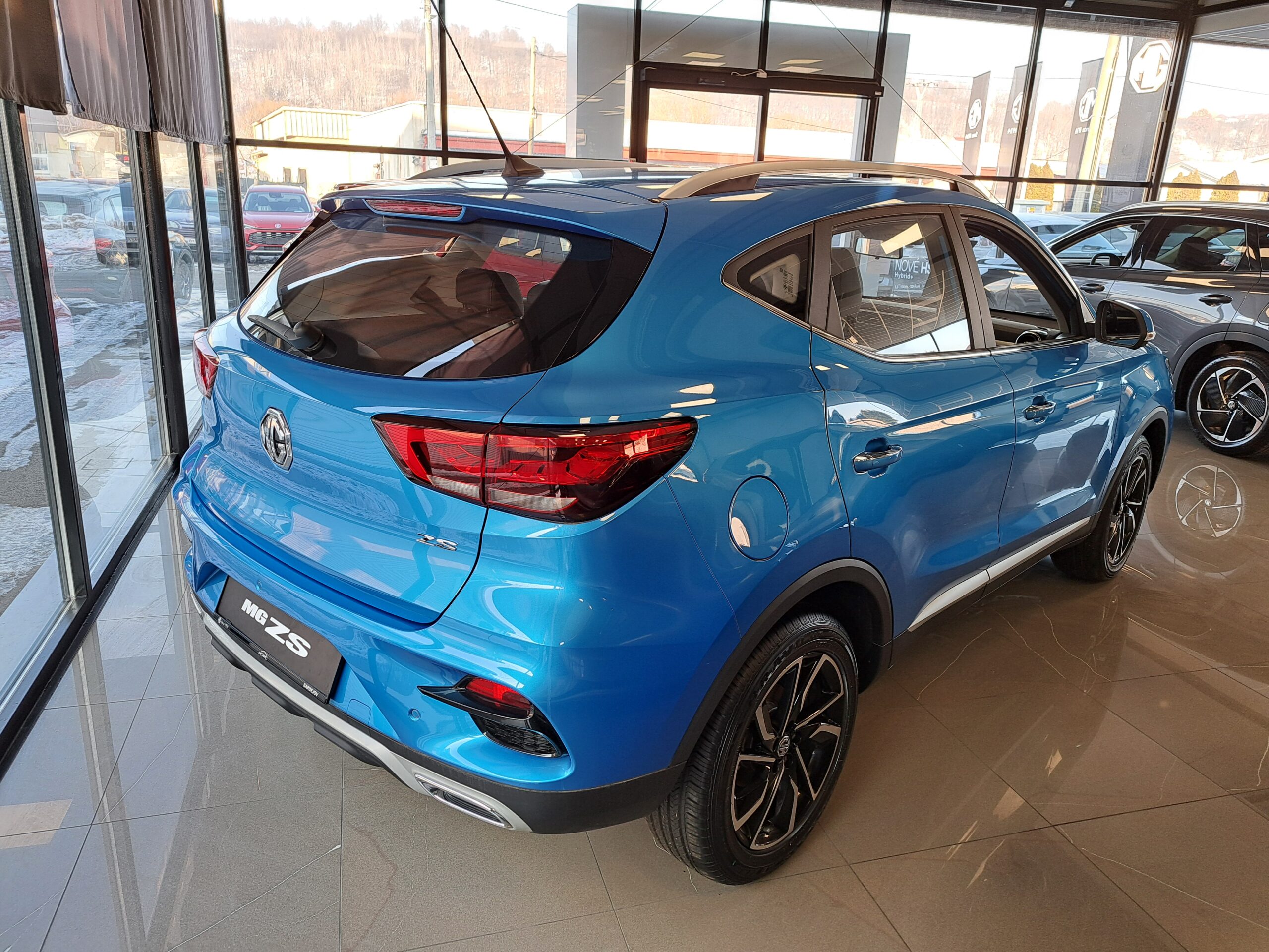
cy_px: 476
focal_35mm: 24
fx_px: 880
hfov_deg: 71.6
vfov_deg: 56.8
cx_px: 634
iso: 50
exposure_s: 1/50
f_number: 1.8
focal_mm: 5.23
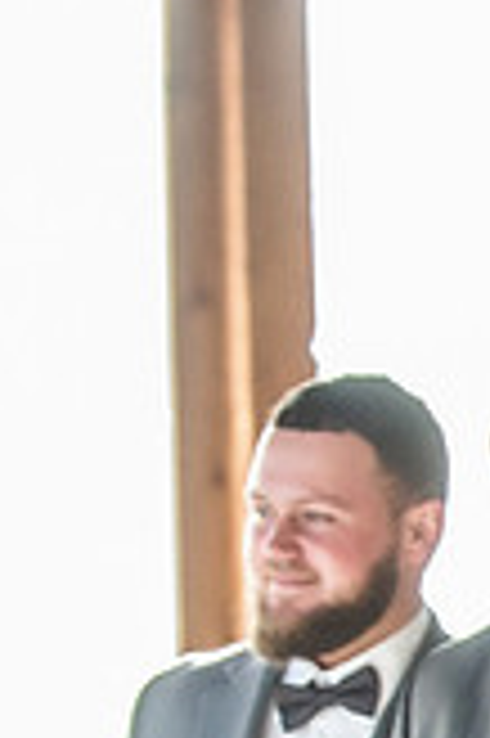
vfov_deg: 7.1
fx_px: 5933
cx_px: 1295
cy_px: 704
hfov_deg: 4.6
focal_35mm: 290
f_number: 5.6
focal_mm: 82
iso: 2000
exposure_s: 1/500
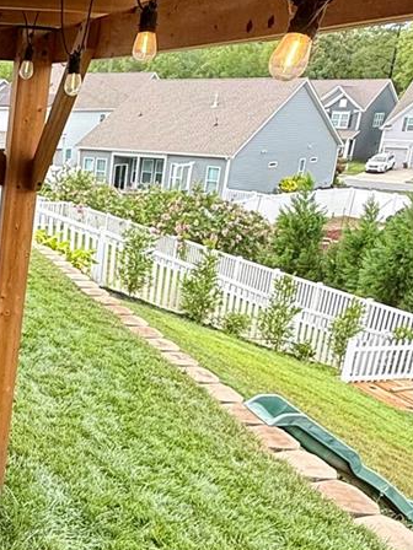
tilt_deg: -21.2
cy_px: 387
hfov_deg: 26.7
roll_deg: -2.1
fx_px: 764
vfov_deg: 39.0
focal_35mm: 48
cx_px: -86
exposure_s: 1/395
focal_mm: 2.22
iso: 50
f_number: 2.2
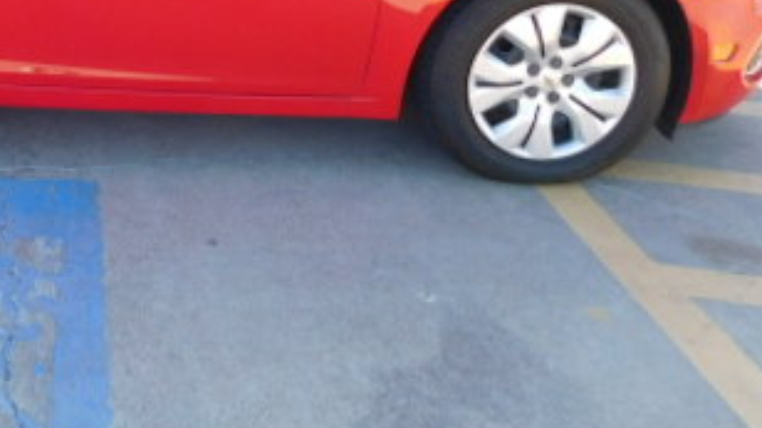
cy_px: -54
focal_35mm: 52
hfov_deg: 36.6
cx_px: 35
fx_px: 1050
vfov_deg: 21.7
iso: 125
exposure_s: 1/320
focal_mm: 4
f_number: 3
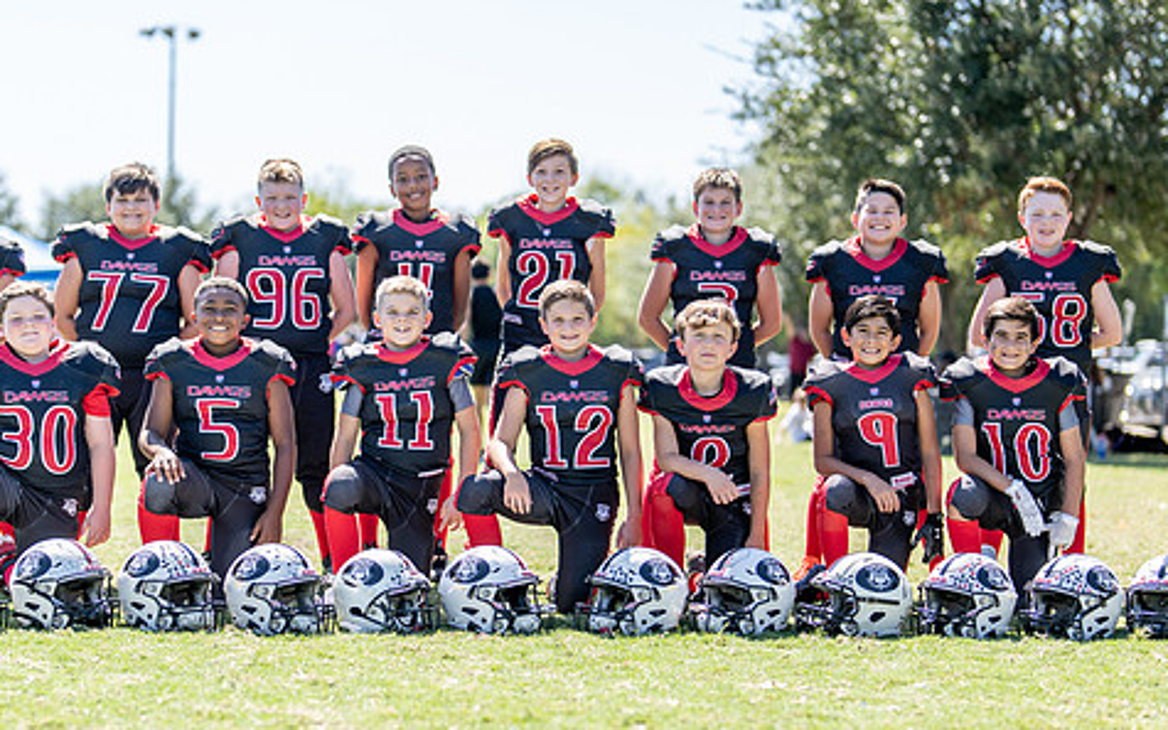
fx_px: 2674
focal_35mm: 84
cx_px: 543
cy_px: 377
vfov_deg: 15.6
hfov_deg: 24.6
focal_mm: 50
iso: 100
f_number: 1.2
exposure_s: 1/3200
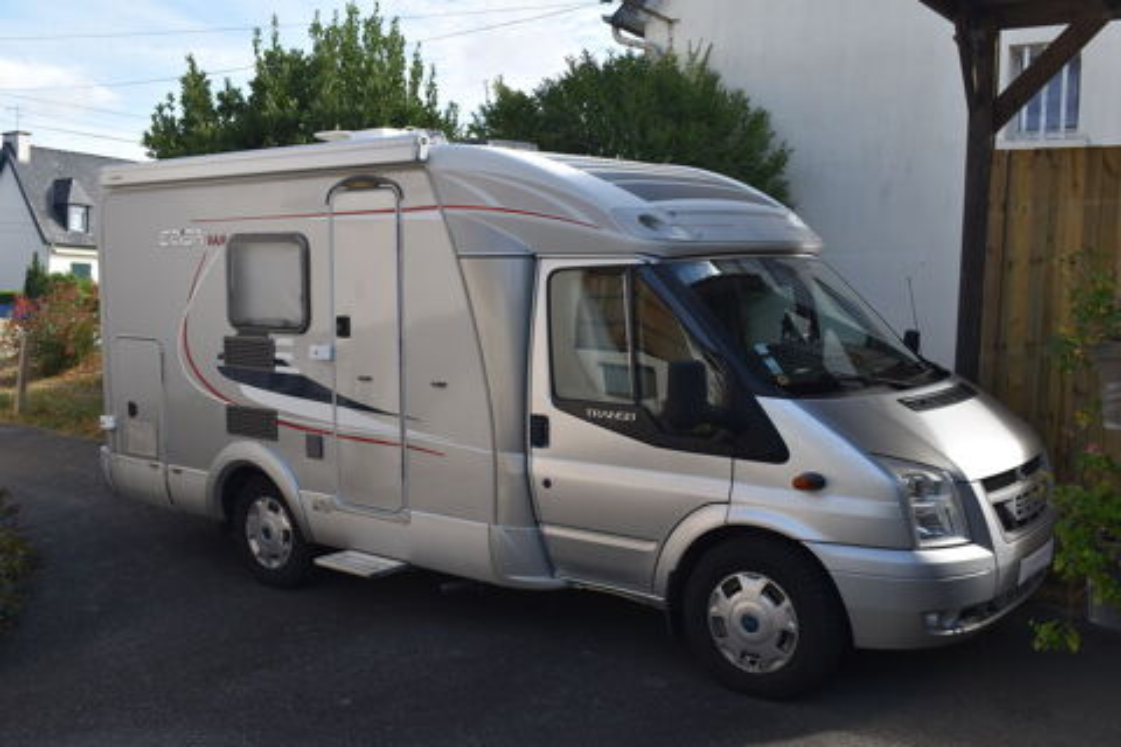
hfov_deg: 53.1
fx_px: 1121
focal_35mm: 36
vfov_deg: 36.9
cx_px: 560
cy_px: 374
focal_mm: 24
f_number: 8
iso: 200
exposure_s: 1/250
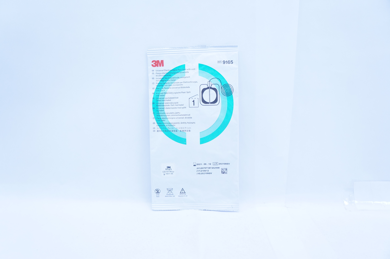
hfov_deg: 59.5
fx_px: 341
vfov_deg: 41.6
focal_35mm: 32
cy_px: 130
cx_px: 195
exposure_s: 1/200
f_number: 4.5
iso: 800
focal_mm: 21
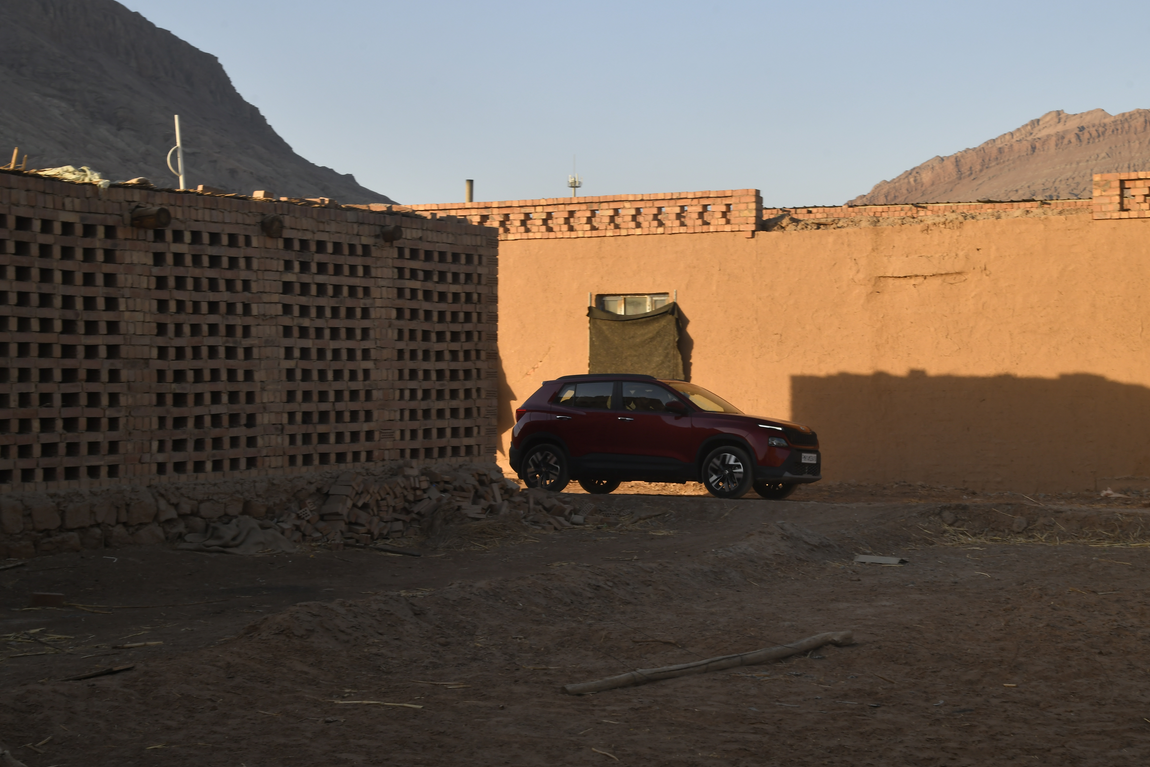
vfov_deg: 22.3
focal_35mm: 61
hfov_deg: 32.8
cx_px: 681
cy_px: 412
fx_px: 1949
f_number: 13
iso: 200
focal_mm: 46
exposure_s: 1/60
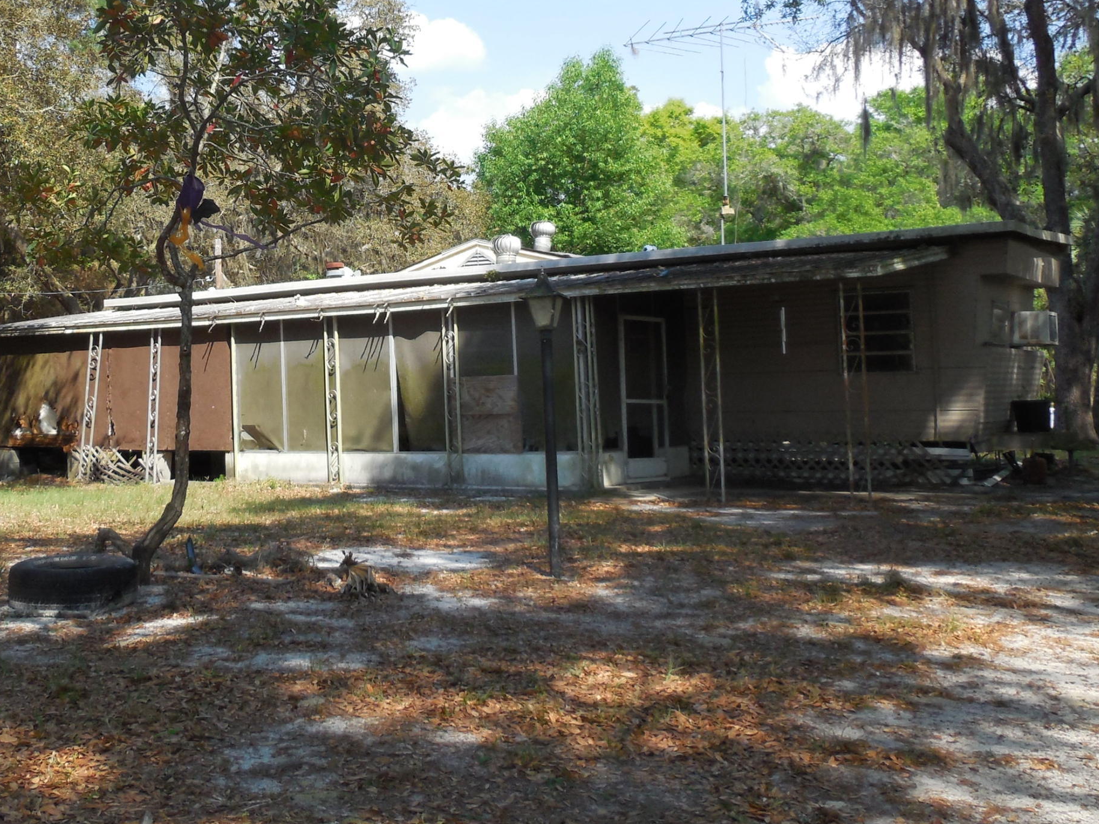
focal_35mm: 41
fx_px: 1302
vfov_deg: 34.7
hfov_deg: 44.9
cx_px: 346
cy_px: 259
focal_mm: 4.5
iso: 125
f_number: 3.1
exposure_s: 1/800
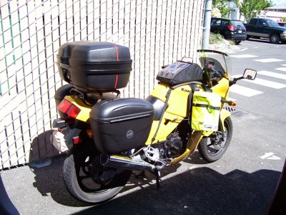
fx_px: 281
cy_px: 108
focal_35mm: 34
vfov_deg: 41.8
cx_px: 143
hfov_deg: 54.0
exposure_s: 1/500
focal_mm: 5.6
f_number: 2.7
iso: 80
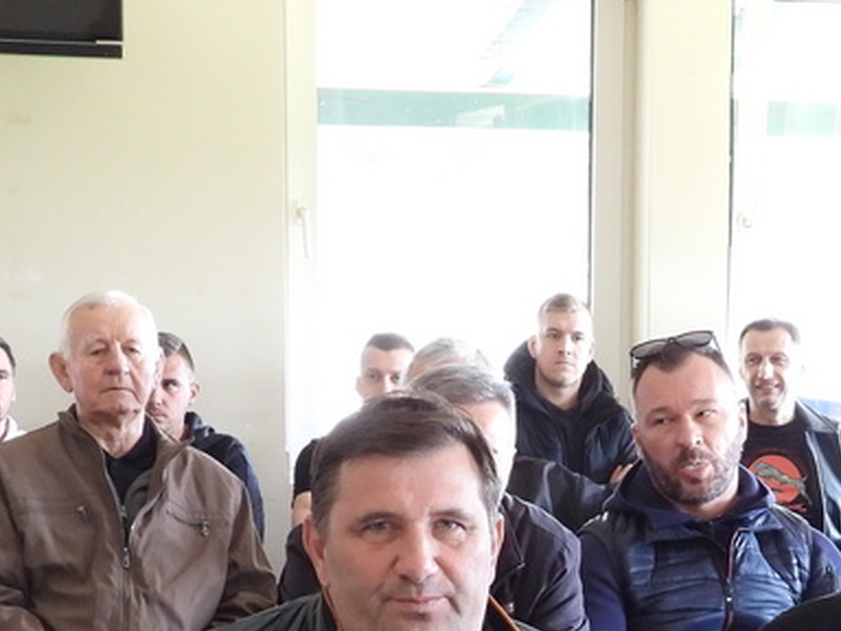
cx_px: 576
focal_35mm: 100
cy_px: 738
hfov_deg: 19.6
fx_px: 2430
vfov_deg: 14.4
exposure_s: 1/30
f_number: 3.2
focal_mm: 5.8
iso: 400
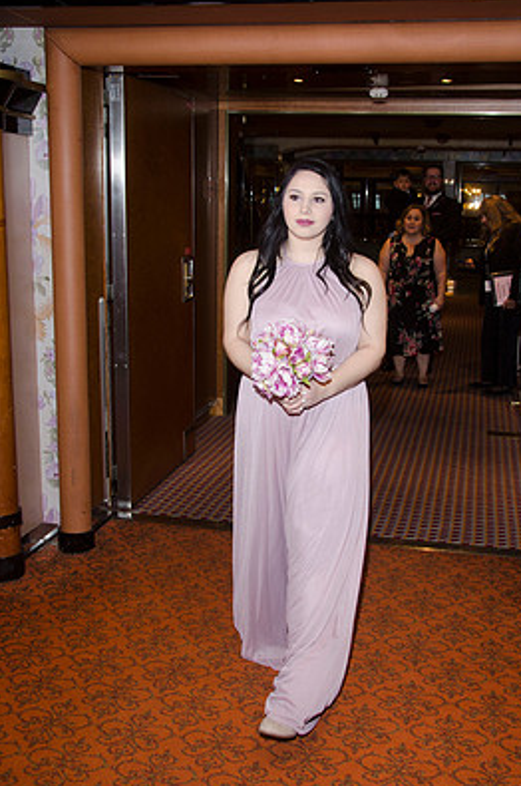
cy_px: 386
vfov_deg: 47.5
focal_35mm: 41
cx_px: 288
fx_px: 893
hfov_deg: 32.5
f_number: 5.6
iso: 400
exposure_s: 1/60
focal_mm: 24
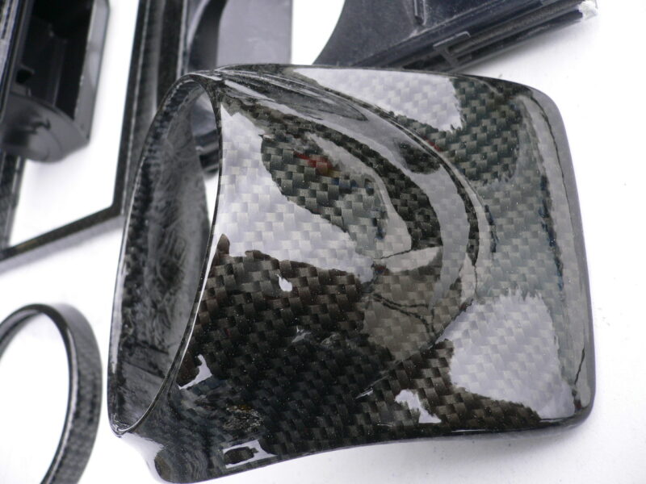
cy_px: 242
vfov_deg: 40.7
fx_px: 653
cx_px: 323
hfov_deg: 52.6
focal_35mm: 35
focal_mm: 5.8
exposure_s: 1/80
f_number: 2.8
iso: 100
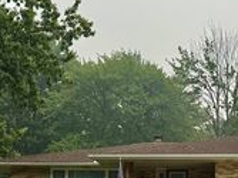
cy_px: 203
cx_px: 208
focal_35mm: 72
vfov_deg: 19.4
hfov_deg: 26.3
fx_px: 495
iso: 80
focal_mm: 6.76
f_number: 1.78
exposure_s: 1/5714
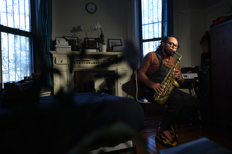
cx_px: 116
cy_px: 77
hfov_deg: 65.5
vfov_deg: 46.4
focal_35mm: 28
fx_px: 180
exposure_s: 1/250
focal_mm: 28
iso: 800
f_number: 4
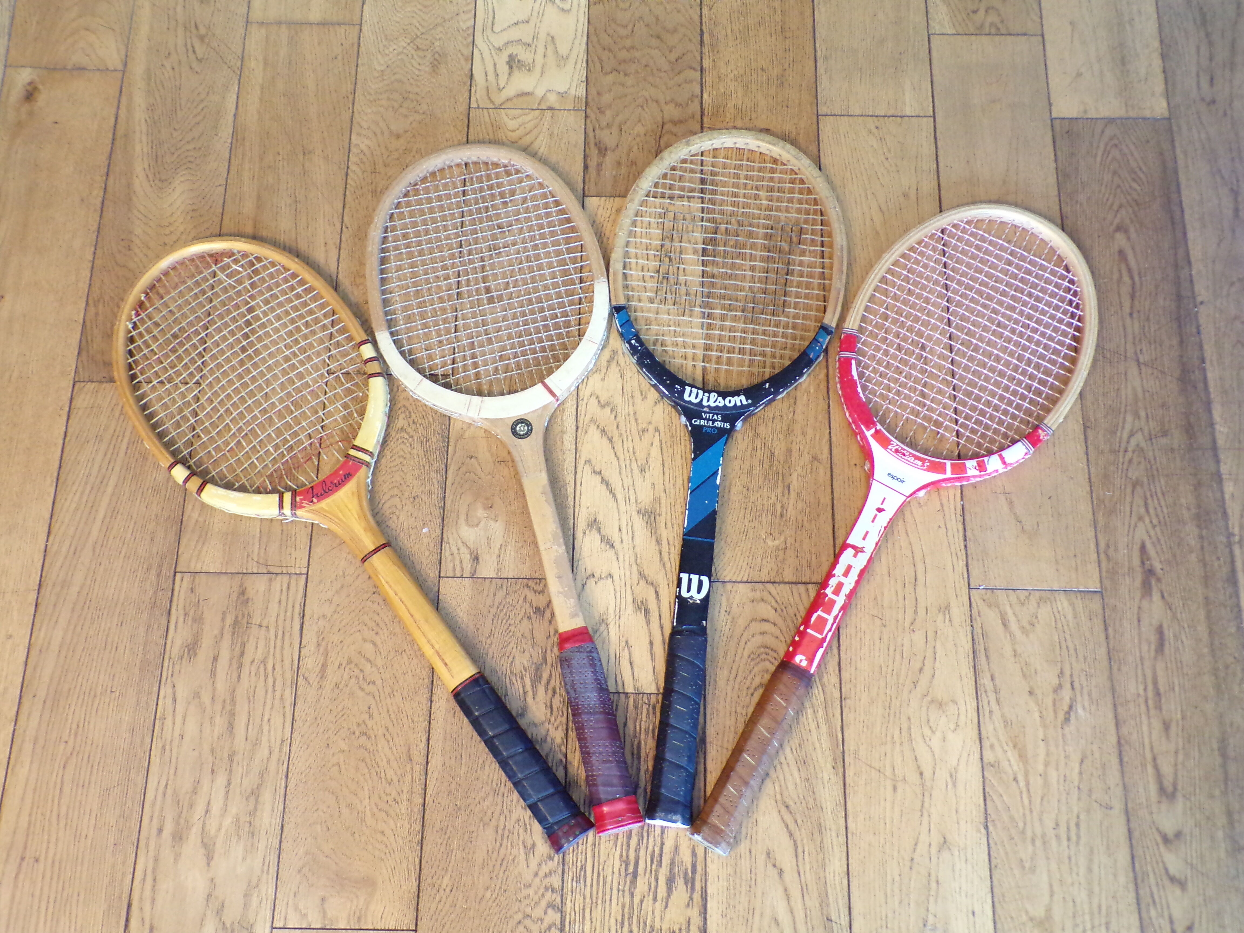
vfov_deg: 44.2
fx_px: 1150
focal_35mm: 32
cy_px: 466
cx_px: 622
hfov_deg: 56.8
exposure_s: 1/12
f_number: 3.2
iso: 400
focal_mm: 5.8
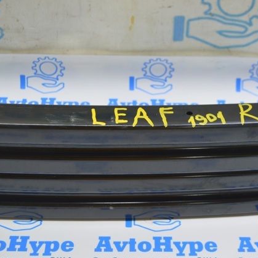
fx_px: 590
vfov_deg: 24.7
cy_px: 130
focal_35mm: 70
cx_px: 172
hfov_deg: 24.5
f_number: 5.6
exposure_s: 1/20
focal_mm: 36
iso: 400
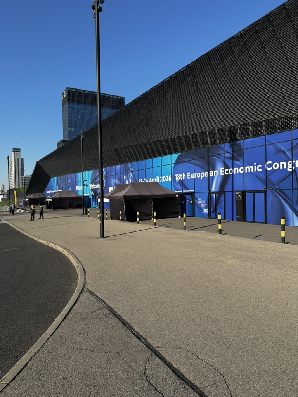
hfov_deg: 56.8
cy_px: 198
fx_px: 275
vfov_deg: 71.6
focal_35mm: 24
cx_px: 149
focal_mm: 6.76
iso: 80
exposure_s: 1/2506
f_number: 1.78
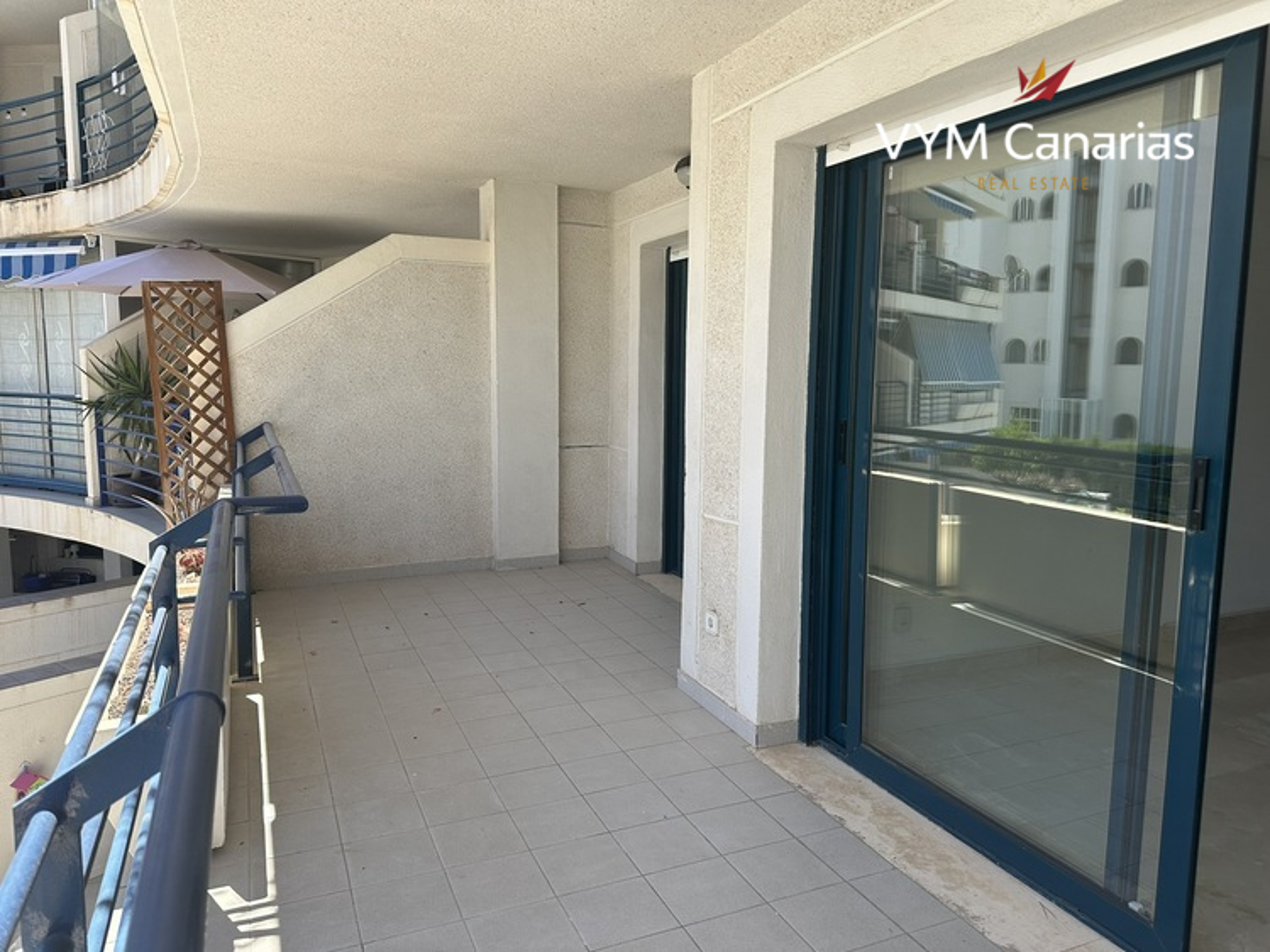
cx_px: 635
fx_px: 880
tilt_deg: -6.8
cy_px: 476
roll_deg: -0.8
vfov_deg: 56.8
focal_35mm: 24
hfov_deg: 71.6
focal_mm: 6.86
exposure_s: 1/1062
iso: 80
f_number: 1.78
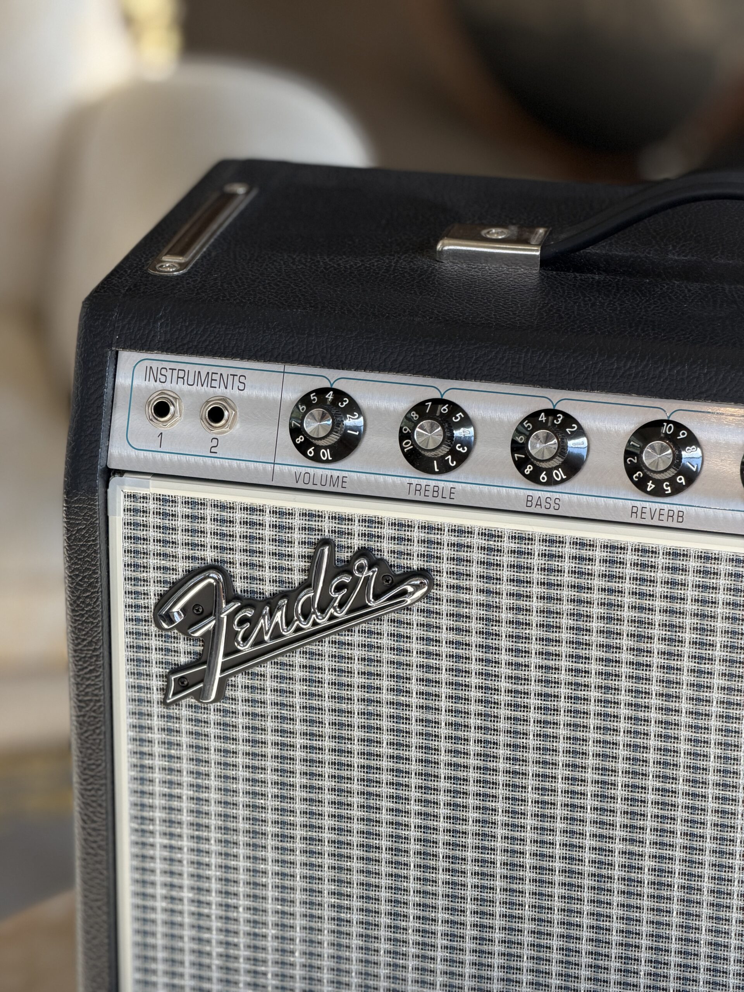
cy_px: 496
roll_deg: -0.5
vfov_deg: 19.6
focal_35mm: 100
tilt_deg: -25.5
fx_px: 2866
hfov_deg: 14.8
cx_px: 372
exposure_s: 1/121
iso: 100
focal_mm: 16.89
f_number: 2.8
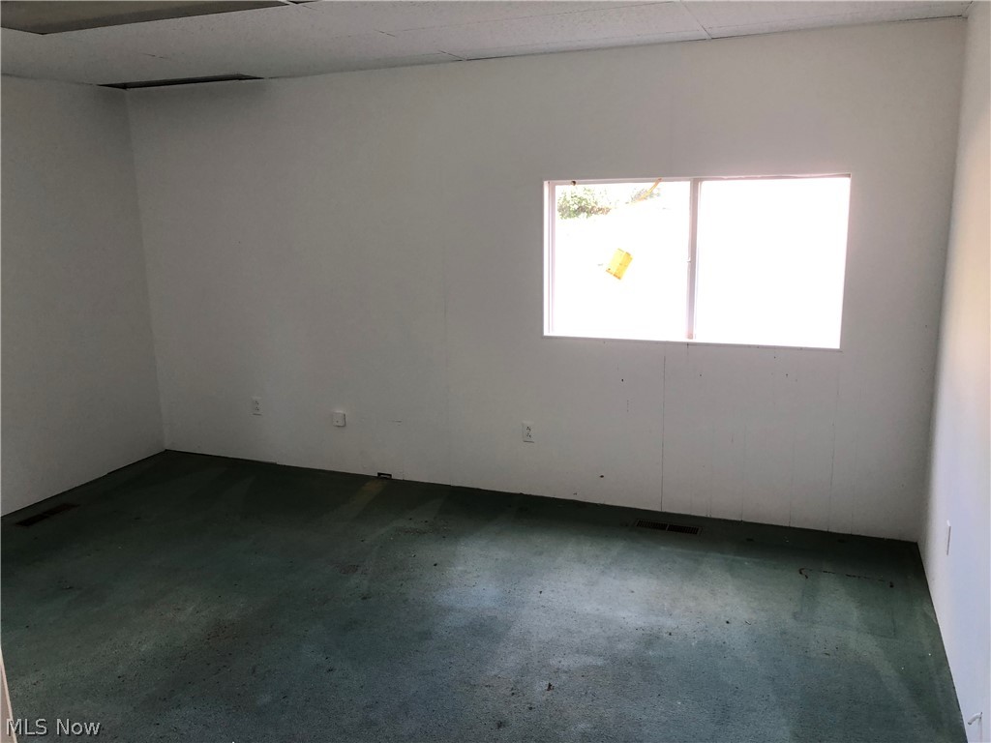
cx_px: 496
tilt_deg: -12.3
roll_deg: +1.9
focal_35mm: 28
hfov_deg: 63.4
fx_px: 802
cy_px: 372
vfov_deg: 49.7
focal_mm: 3.99
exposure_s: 1/30
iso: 25
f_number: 1.8
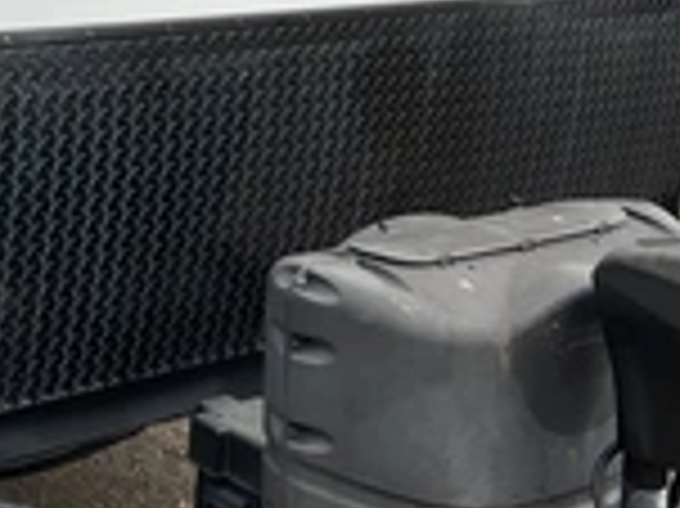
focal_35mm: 77
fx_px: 1511
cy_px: 9
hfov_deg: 24.9
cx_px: 126
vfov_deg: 18.6
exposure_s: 1/551
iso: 25
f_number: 1.8
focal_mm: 3
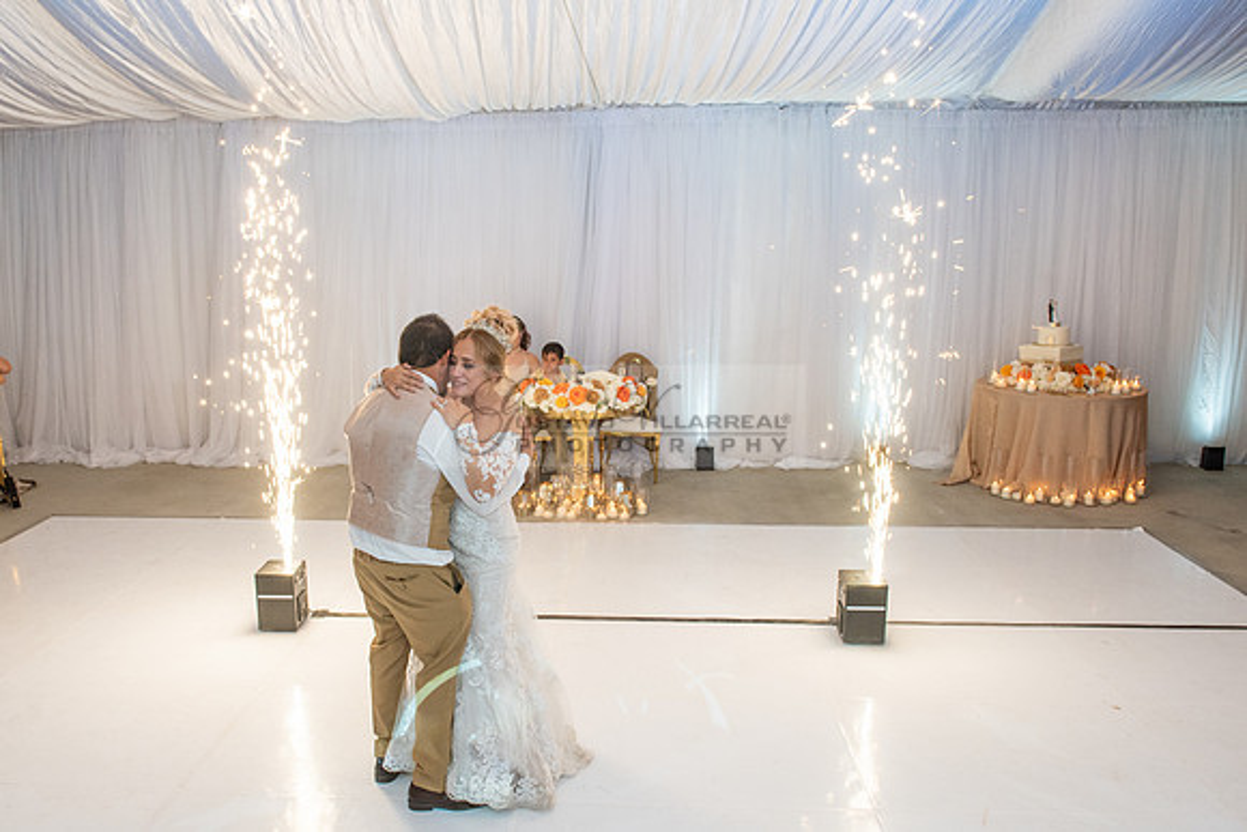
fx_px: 1096
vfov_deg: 41.5
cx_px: 554
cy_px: 459
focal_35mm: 32
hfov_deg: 59.1
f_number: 4.5
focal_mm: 24
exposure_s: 1/160
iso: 1000
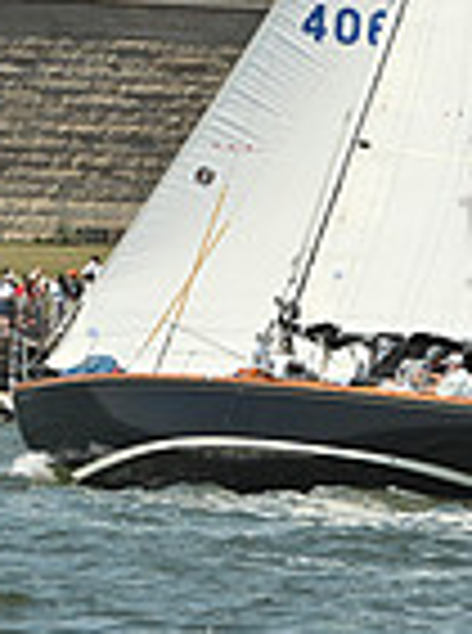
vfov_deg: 2.5
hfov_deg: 1.9
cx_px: 229
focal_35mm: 794
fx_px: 14501
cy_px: -2
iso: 320
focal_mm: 200
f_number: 10
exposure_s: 1/1250
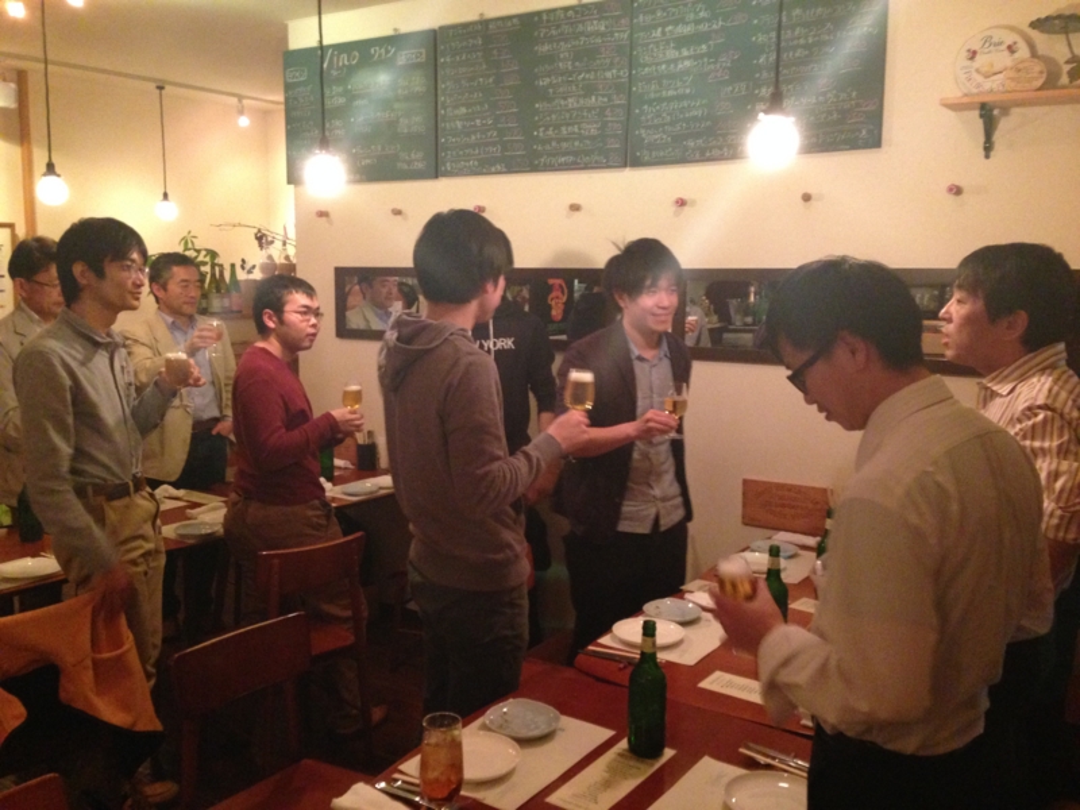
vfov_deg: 42.9
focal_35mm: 33
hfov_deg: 55.4
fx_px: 1030
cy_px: 405
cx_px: 540
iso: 500
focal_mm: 4.12
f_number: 2.4
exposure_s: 1/15
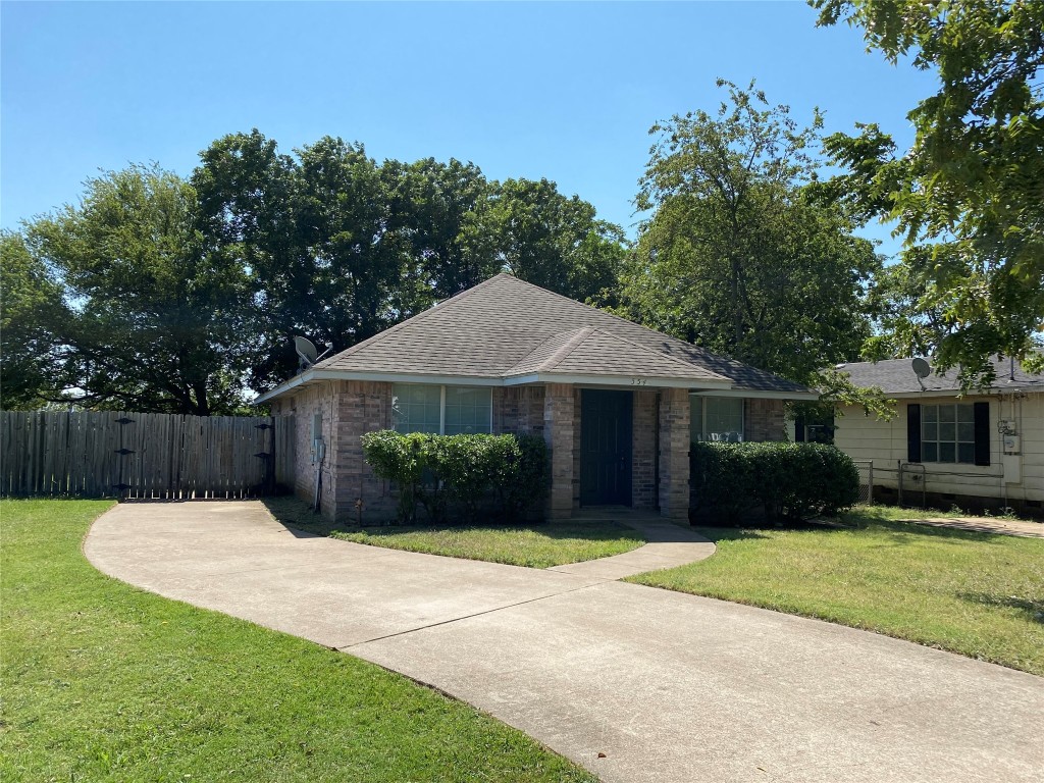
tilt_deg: +2.7
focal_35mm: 26
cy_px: 392
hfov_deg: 67.3
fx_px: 784
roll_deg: -0.6
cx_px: 522
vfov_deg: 53.1
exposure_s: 1/2358
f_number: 1.8
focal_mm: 4.25
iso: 32
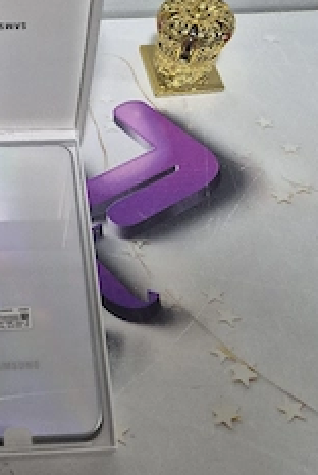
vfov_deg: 46.9
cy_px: 175
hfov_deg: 31.2
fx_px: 542
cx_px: 33
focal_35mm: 41
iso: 640
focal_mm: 5.4
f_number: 1.8
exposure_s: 1/100
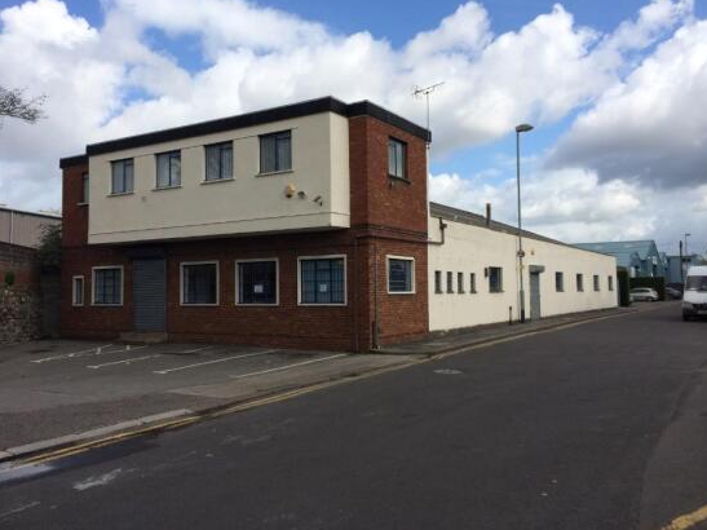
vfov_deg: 44.1
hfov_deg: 56.8
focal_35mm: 32
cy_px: 254
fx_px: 653
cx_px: 334
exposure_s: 1/2283
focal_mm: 4.12
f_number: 2.2
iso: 32
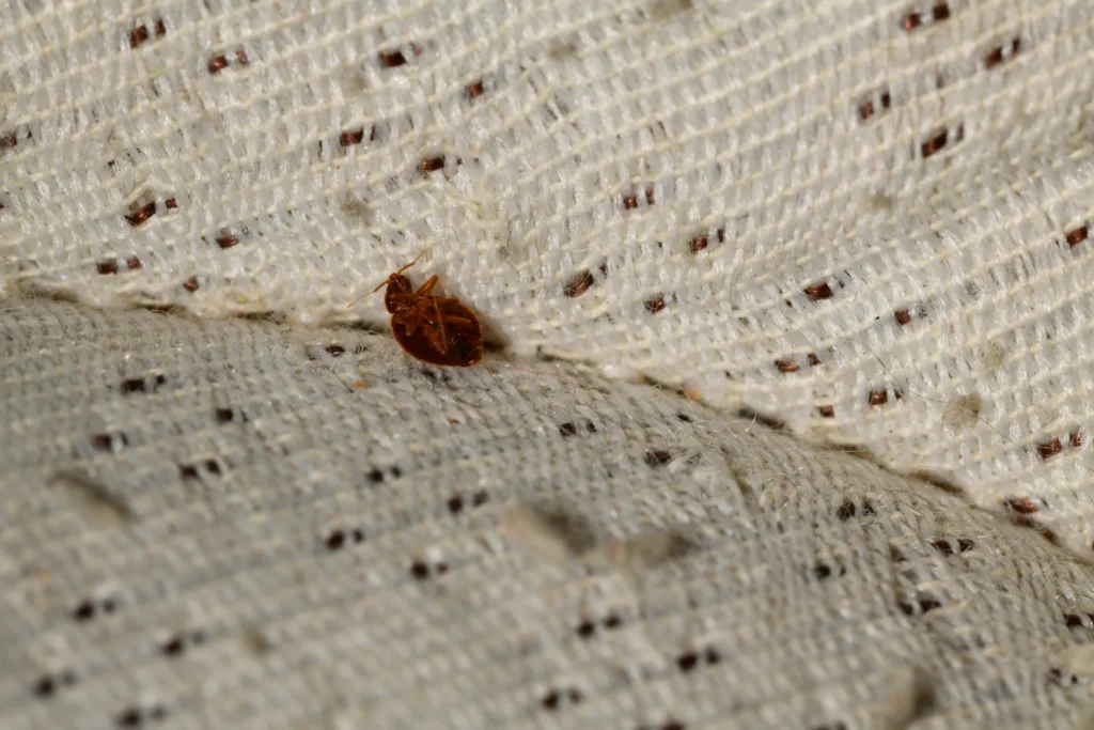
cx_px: 547
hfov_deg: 22.6
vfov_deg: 15.2
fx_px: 2735
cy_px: 365
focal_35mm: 90
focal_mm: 90
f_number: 22
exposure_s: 1/250
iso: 64
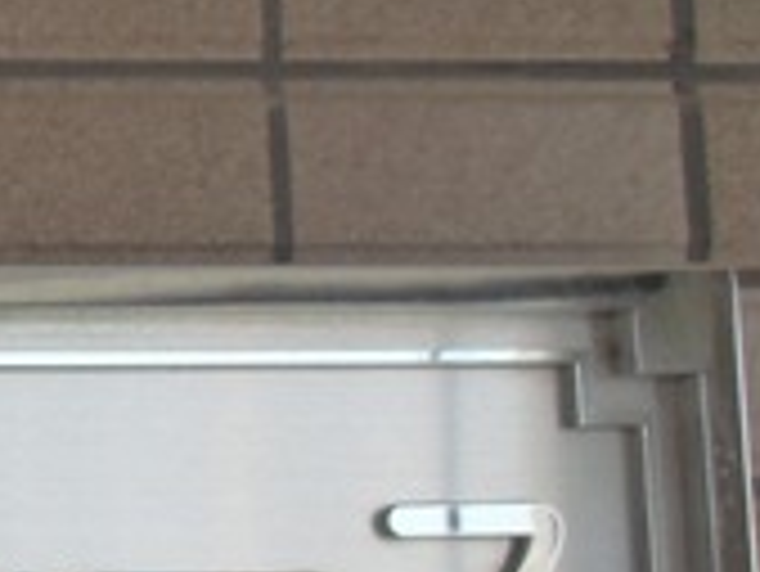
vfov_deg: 16.0
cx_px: -445
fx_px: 1999
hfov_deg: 18.5
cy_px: 549
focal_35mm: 91
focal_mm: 4.24
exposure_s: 1/200
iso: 64
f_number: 3
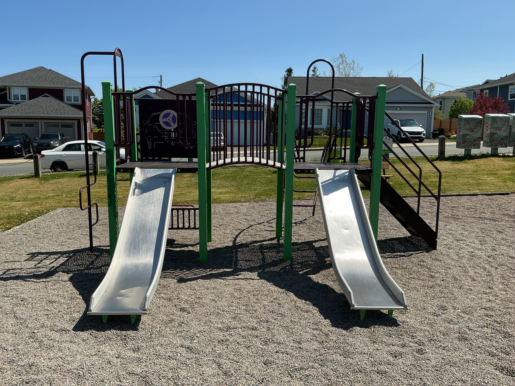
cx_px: 258
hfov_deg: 61.7
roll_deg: -0.8
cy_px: 193
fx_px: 431
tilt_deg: -6.9
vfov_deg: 48.2
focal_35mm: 29
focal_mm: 3
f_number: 1.8
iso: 25
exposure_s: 1/2227
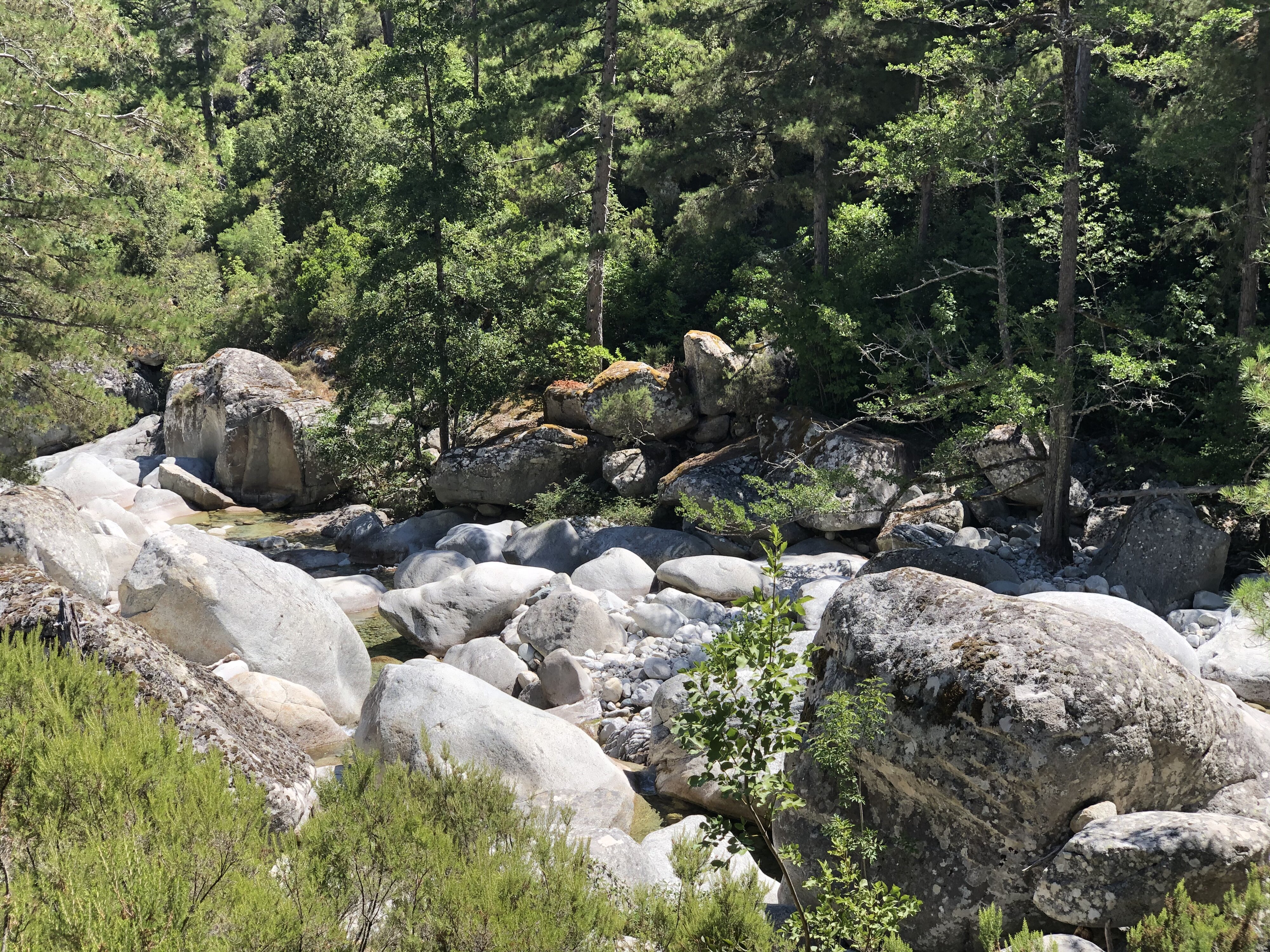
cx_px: 635
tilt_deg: -9.8
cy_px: 476
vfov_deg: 28.0
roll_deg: +0.2
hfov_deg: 36.8
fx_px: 1908
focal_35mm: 52
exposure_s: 1/397
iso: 16
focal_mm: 6
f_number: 2.4
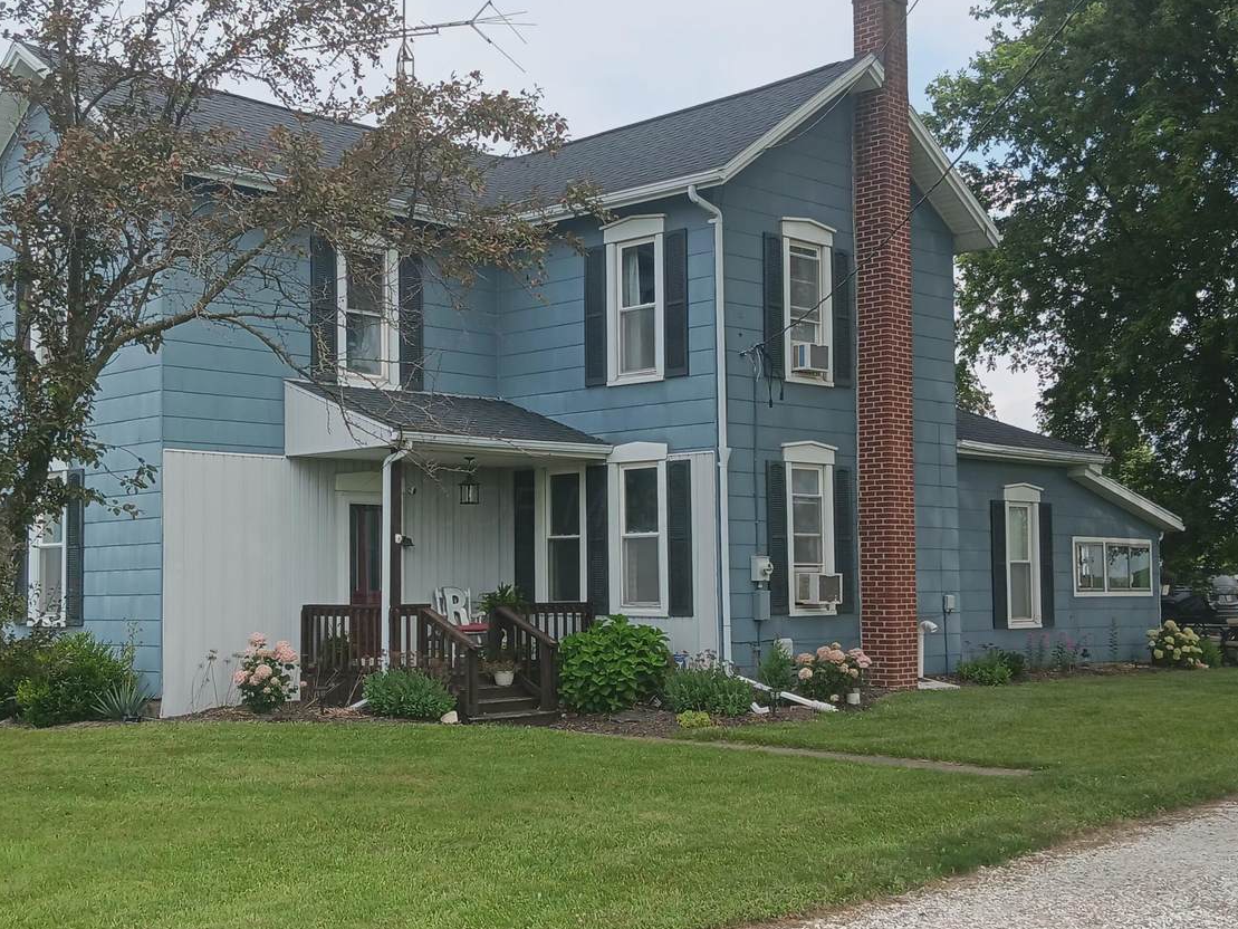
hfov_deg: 59.7
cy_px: 507
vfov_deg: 46.7
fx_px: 1073
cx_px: 531
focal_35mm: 30
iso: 20
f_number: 1.8
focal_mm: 3.98
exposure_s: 1/500
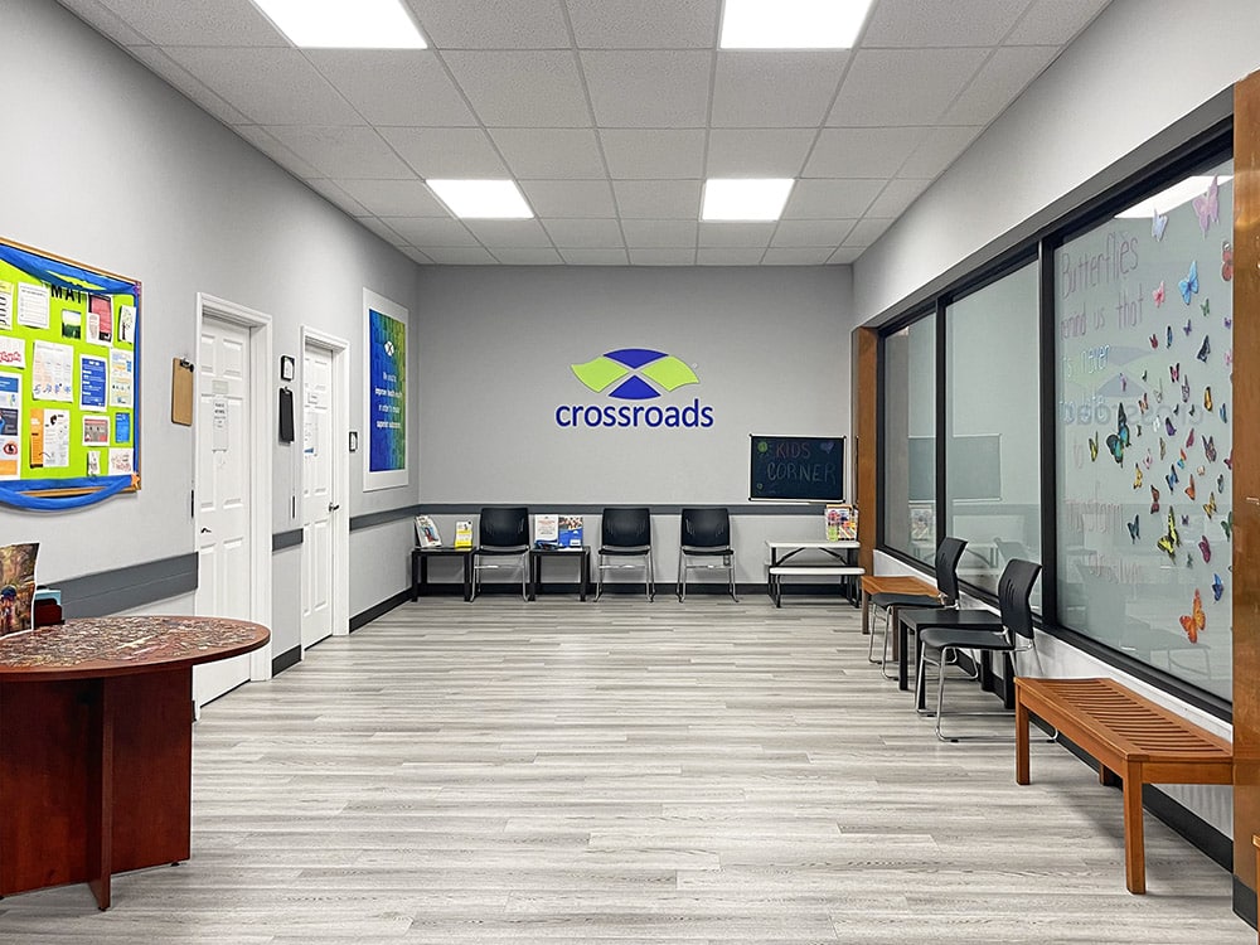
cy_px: 472
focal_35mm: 25
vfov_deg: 54.9
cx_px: 630
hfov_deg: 69.4
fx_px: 910
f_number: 1.6
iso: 80
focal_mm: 5.1
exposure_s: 1/60
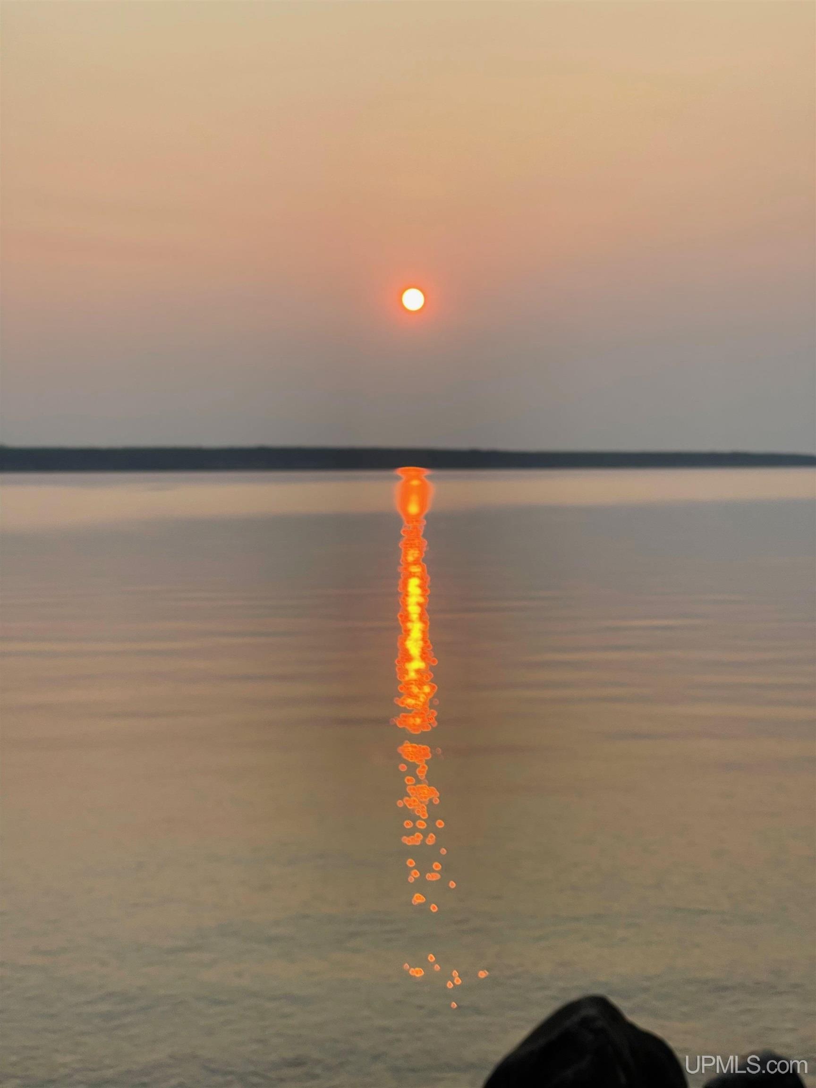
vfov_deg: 36.8
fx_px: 1634
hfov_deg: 28.0
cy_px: 544
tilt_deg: -0.9
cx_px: 408
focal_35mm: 52
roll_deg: +0.9
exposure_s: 1/959
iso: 25
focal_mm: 6
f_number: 2
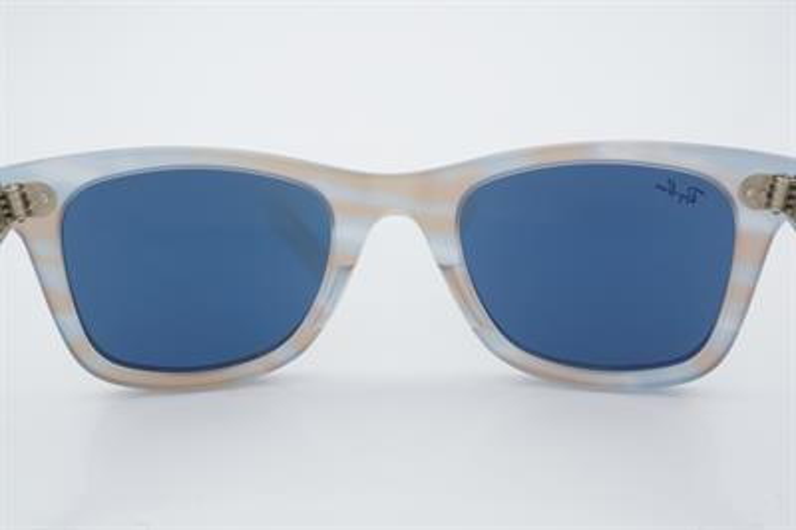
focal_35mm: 39
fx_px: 862
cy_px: 265
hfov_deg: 49.6
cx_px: 398
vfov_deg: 34.2
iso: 100
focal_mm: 26
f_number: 25
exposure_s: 1/4
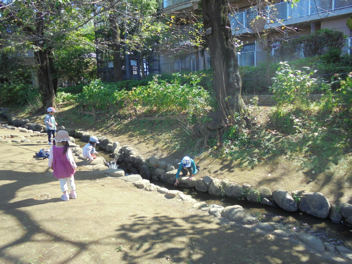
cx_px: 176
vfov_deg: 53.1
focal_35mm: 26
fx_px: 264
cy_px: 132
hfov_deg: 67.3
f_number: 3.5
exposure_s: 1/200
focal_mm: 4.6
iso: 100
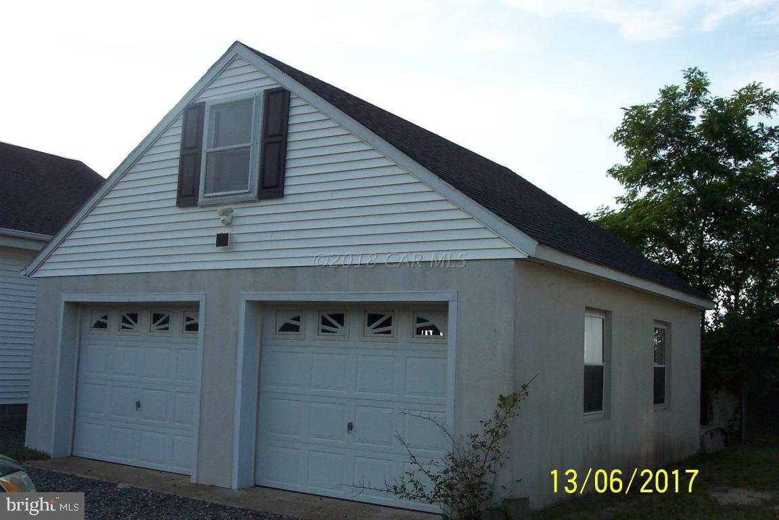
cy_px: 260
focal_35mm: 38
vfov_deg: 35.1
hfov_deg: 50.7
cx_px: 390
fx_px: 822
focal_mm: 8
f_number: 4.8
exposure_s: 1/500
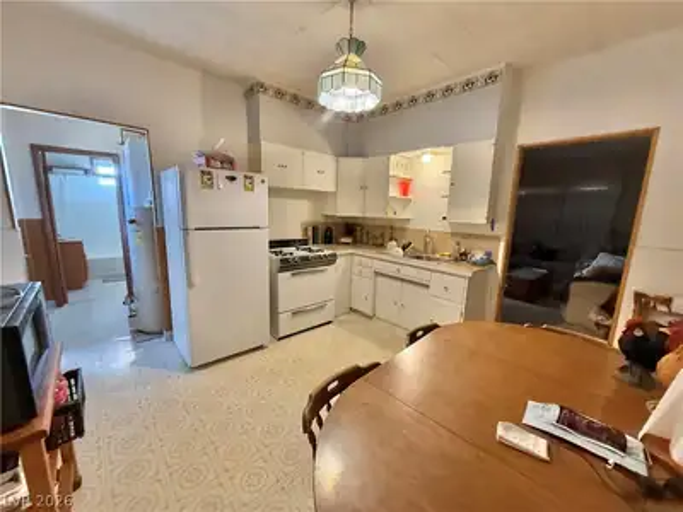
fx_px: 276
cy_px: 256
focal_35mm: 14
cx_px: 342
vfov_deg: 85.7
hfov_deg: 102.1
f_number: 2.2
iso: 500
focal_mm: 2.22
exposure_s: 1/120
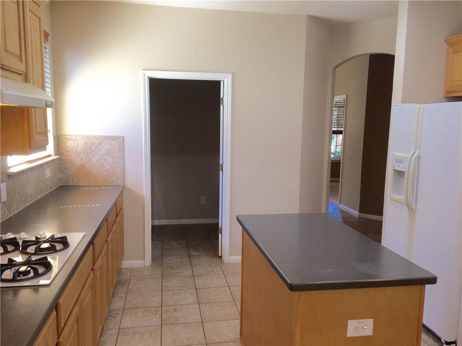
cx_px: 231
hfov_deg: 61.7
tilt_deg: -7.2
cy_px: 173
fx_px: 387
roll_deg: -1.2
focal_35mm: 29
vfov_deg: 48.2
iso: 32
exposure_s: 1/31
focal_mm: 4.15
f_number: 2.2
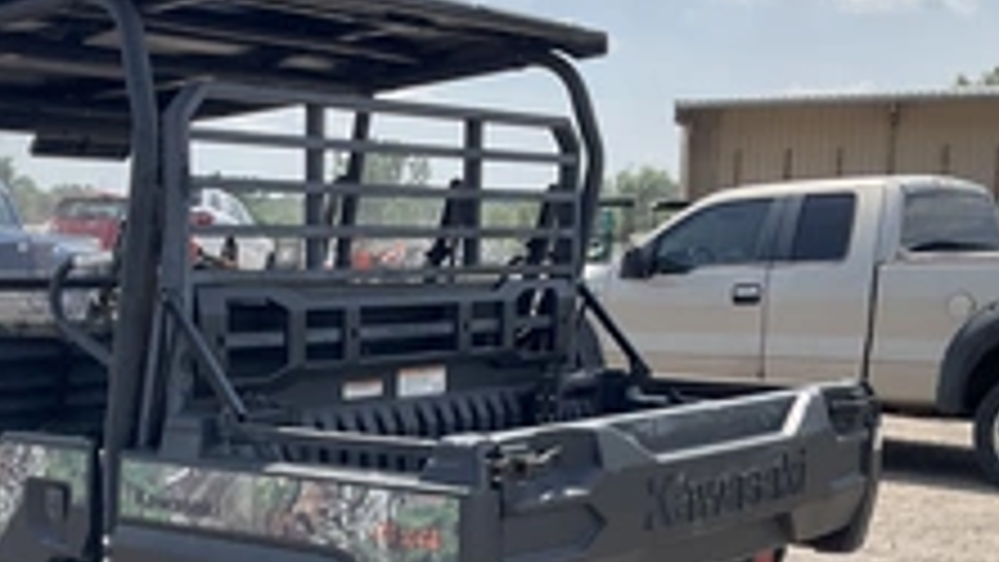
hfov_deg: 35.5
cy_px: 486
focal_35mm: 57
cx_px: 207
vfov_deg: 20.7
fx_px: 1510
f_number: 1.8
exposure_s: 1/1342
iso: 25
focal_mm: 3
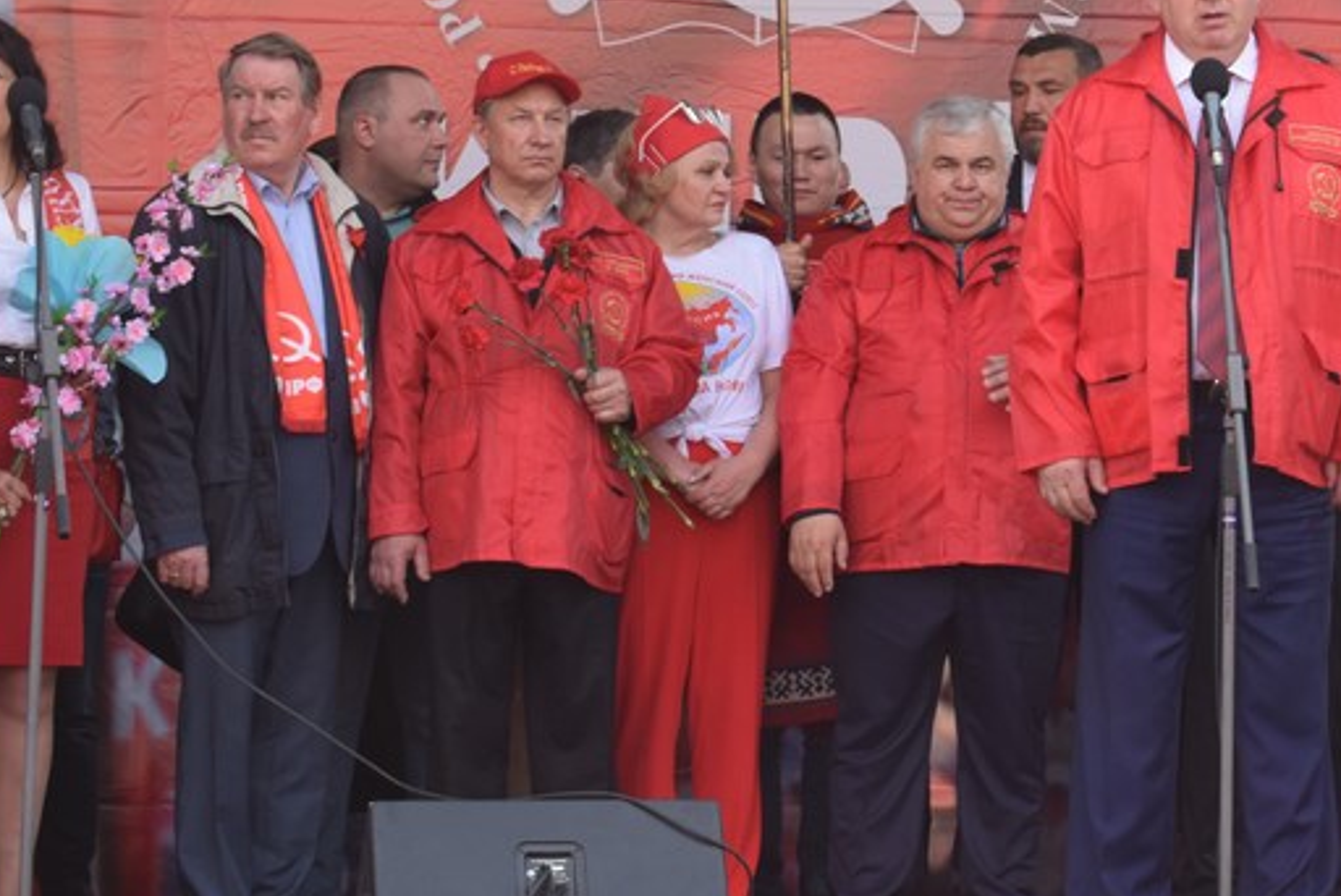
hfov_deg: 13.6
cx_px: 1173
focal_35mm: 150
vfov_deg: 9.2
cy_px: 345
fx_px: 5590
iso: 400
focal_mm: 50
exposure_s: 1/250
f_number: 8
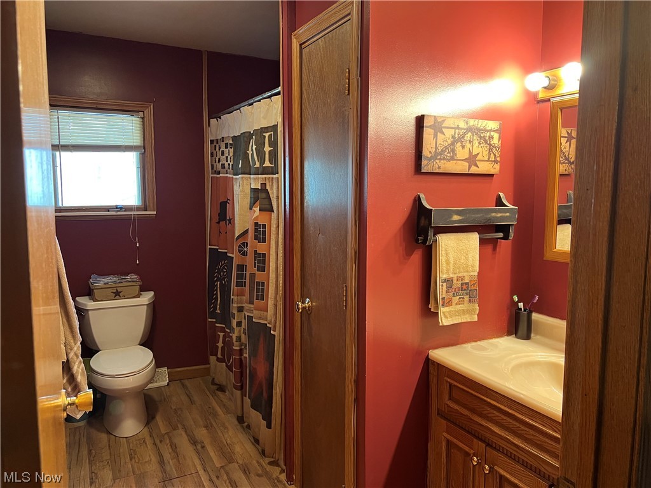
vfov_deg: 53.1
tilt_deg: -6.1
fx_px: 489
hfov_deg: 67.3
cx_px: 326
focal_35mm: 26
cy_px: 244
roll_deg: +0.2
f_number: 1.5
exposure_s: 1/60
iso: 200
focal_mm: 5.7
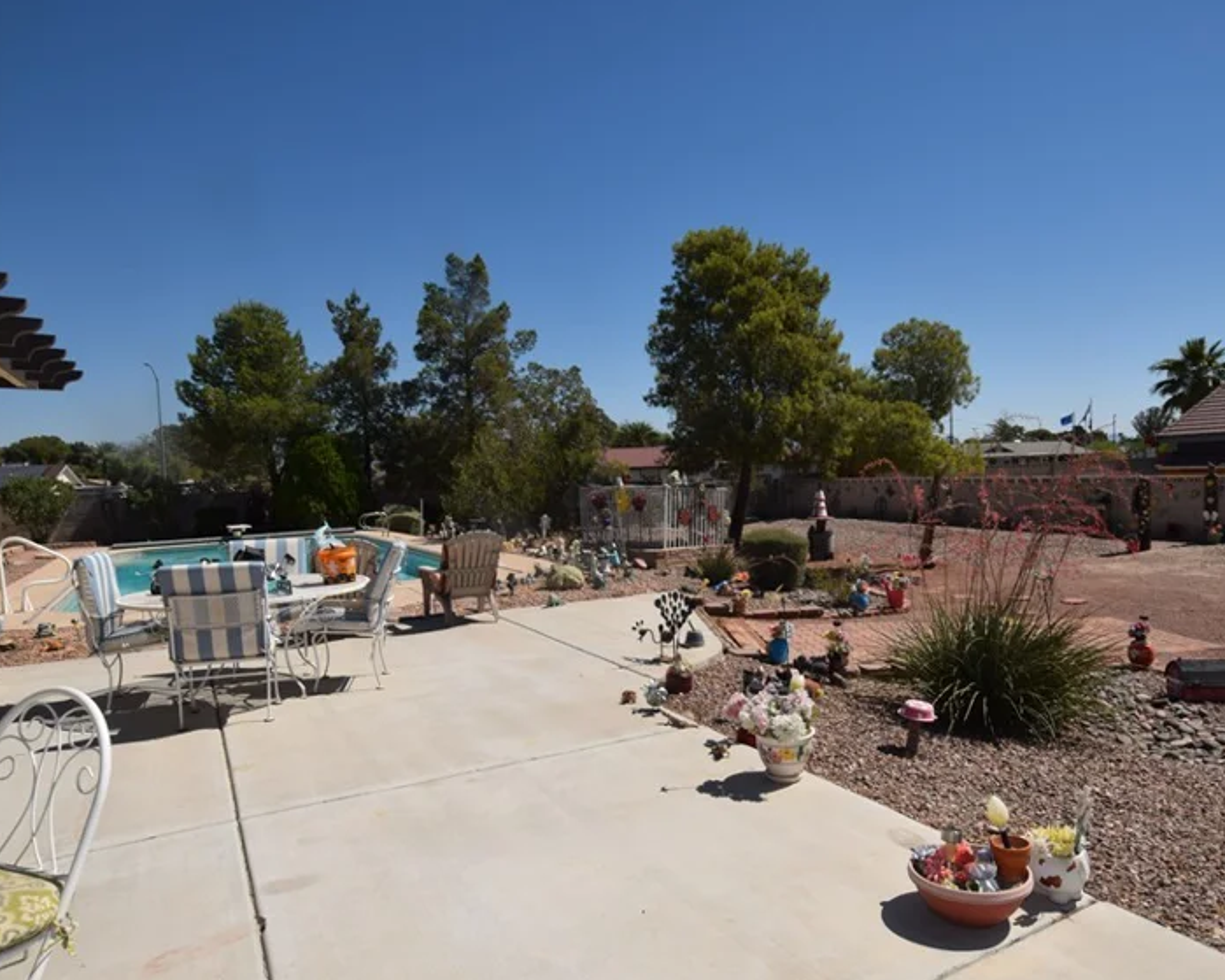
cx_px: 675
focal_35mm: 23
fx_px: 822
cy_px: 534
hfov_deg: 73.2
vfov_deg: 61.4
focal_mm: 11
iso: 100
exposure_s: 1/200
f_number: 11
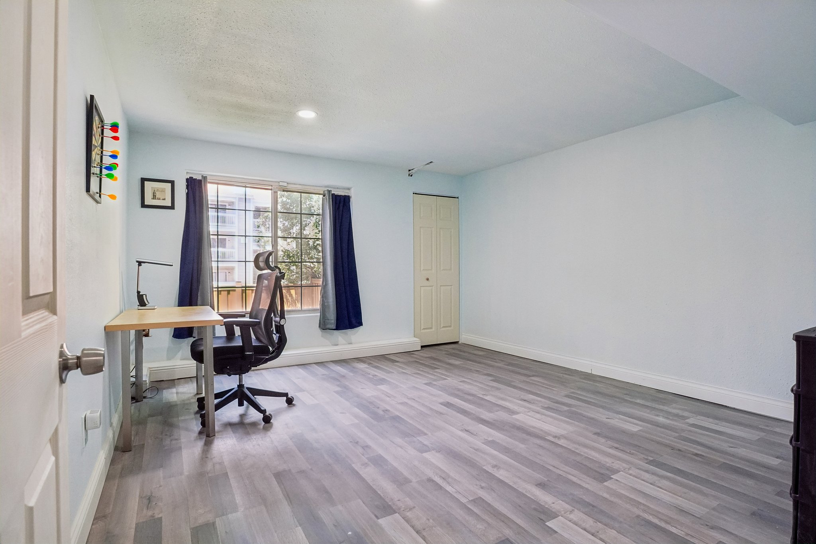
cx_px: 408
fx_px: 374
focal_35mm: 16
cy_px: 272
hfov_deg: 95.0
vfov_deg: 72.0
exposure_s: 1/30
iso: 500
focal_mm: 11
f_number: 8
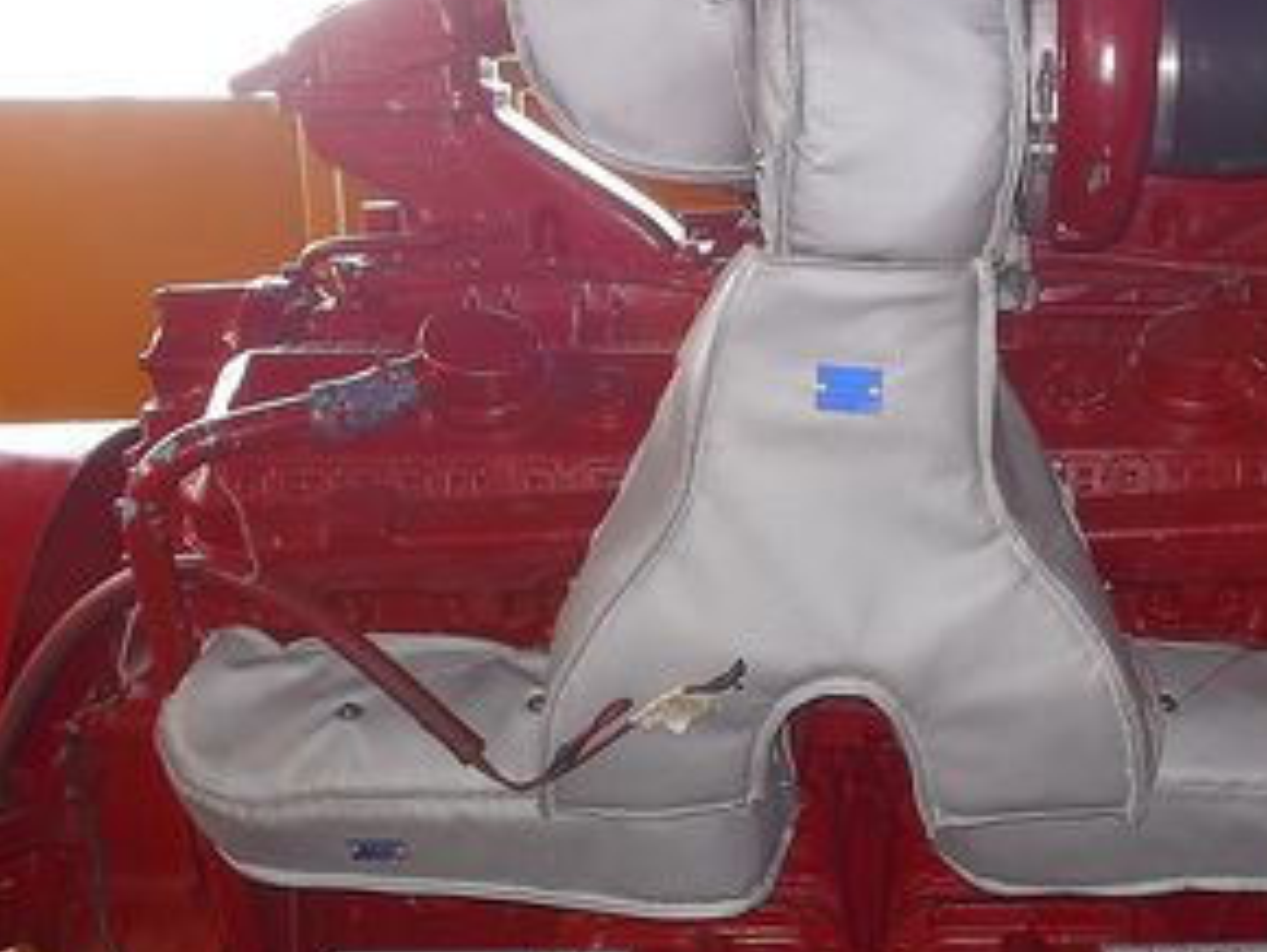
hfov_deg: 37.6
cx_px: 878
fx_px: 1832
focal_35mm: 50
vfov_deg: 29.1
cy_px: 469
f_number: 3.3
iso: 80
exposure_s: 1/30
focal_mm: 4.1
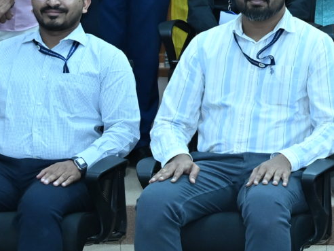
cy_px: -8
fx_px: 1785
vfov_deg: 8.0
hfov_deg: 9.8
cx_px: 711
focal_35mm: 185
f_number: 4.5
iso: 1250
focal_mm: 37
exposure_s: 1/125
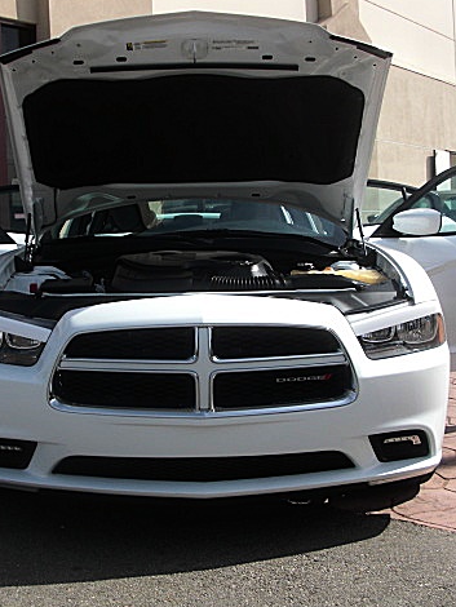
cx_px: 196
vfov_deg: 38.9
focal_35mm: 49
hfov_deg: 29.7
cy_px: 301
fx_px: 860
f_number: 7.9
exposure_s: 1/125
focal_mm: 6.3
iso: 50
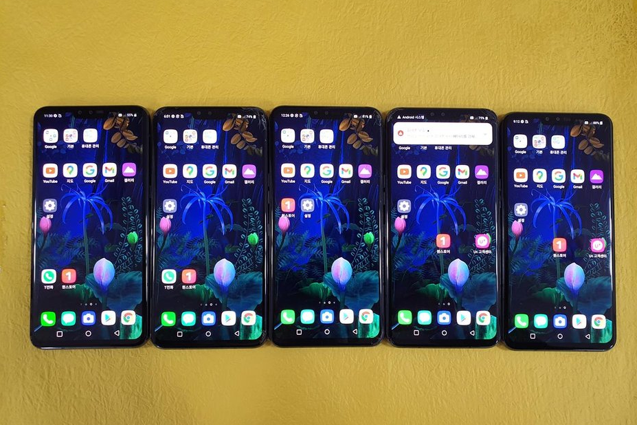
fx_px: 495
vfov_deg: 46.3
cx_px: 329
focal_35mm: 28
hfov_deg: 65.5
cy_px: 237
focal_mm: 4.3
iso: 160
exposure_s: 1/60
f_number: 2.4
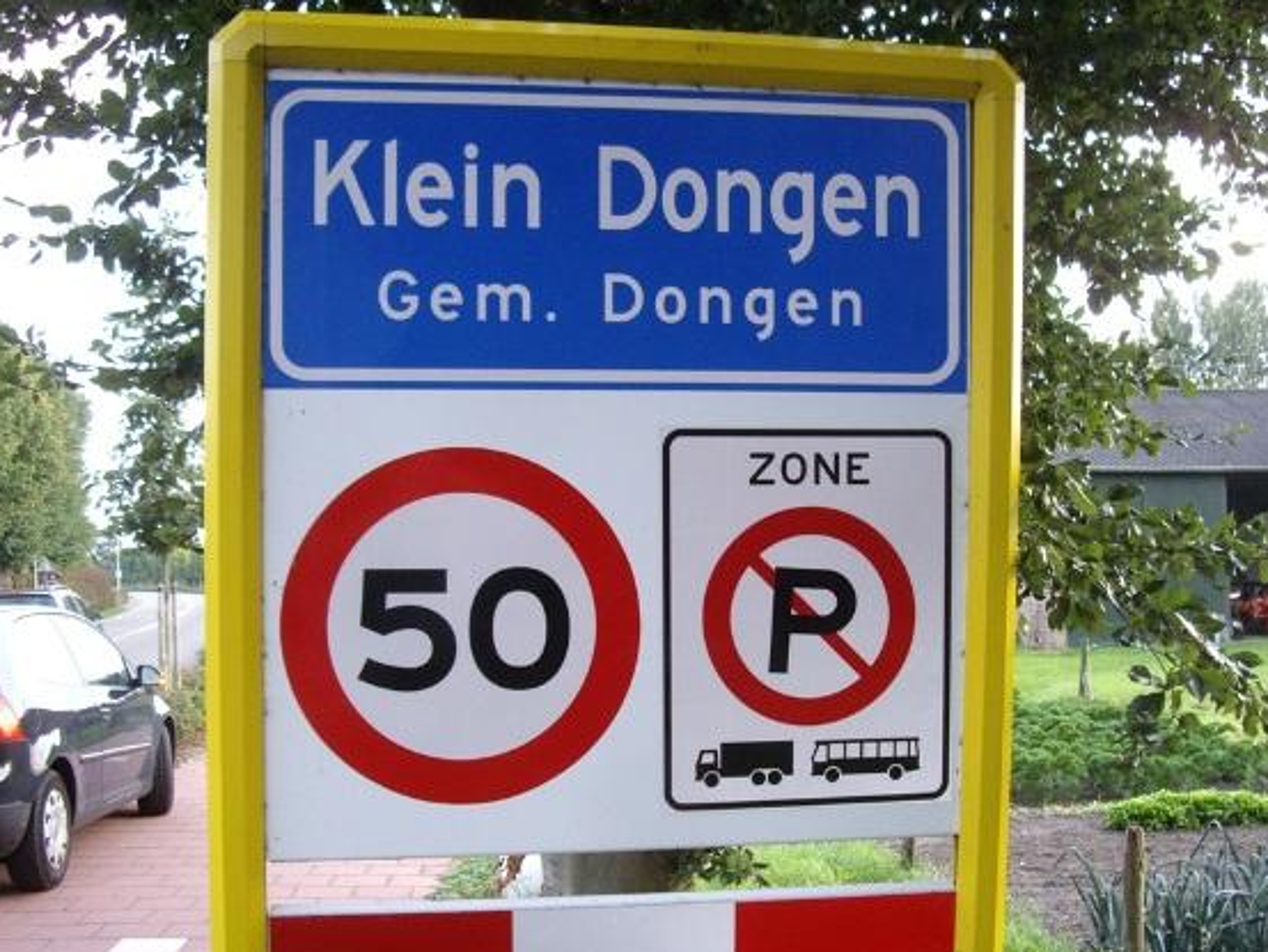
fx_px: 1612
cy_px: 544
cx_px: 727
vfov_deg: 32.8
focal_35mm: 44
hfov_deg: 42.8
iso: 400
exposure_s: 1/40
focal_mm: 7.9
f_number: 2.8
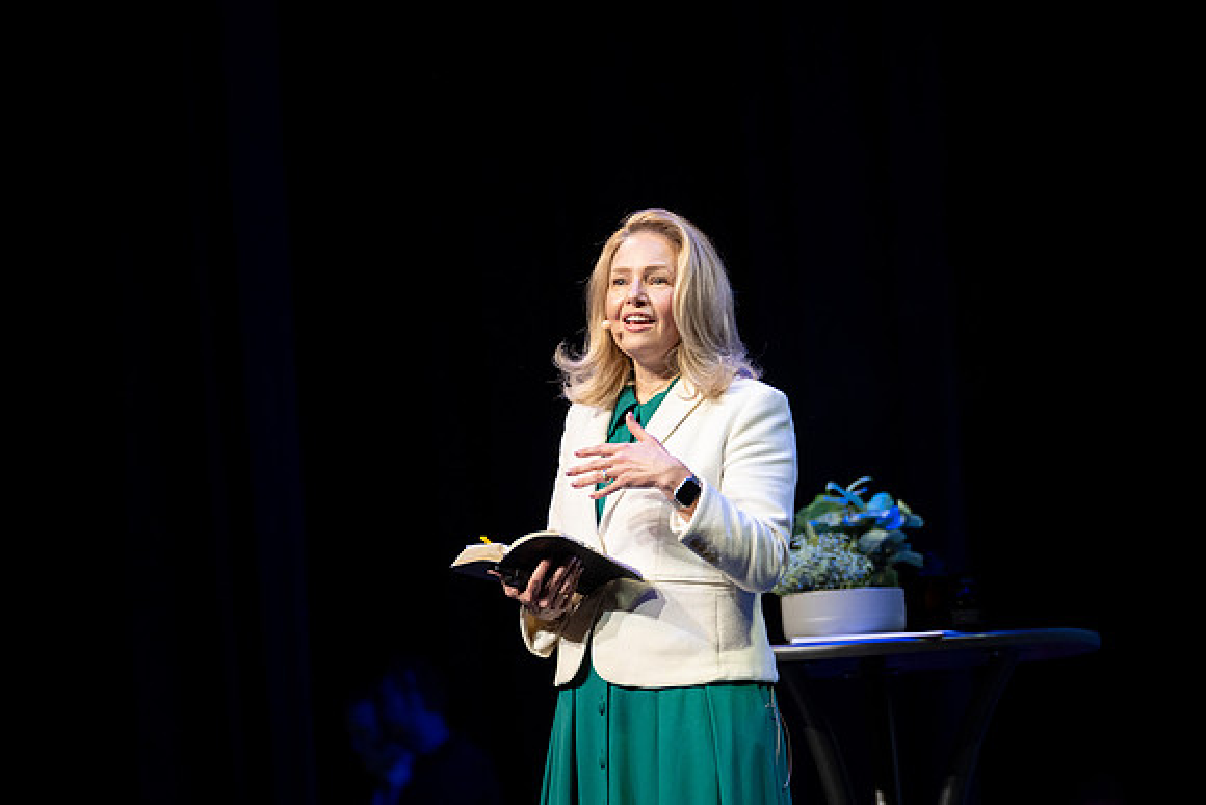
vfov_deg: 7.3
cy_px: 380
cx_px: 761
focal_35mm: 189
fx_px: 6339
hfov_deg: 10.9
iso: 1000
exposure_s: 1/200
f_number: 2.8
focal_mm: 150
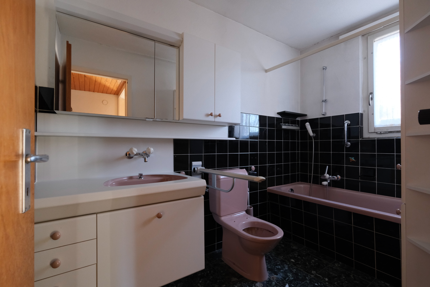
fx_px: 179
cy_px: 144
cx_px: 215
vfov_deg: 77.3
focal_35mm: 15
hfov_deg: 100.4
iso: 1600
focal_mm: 10
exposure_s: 1/15
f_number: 4
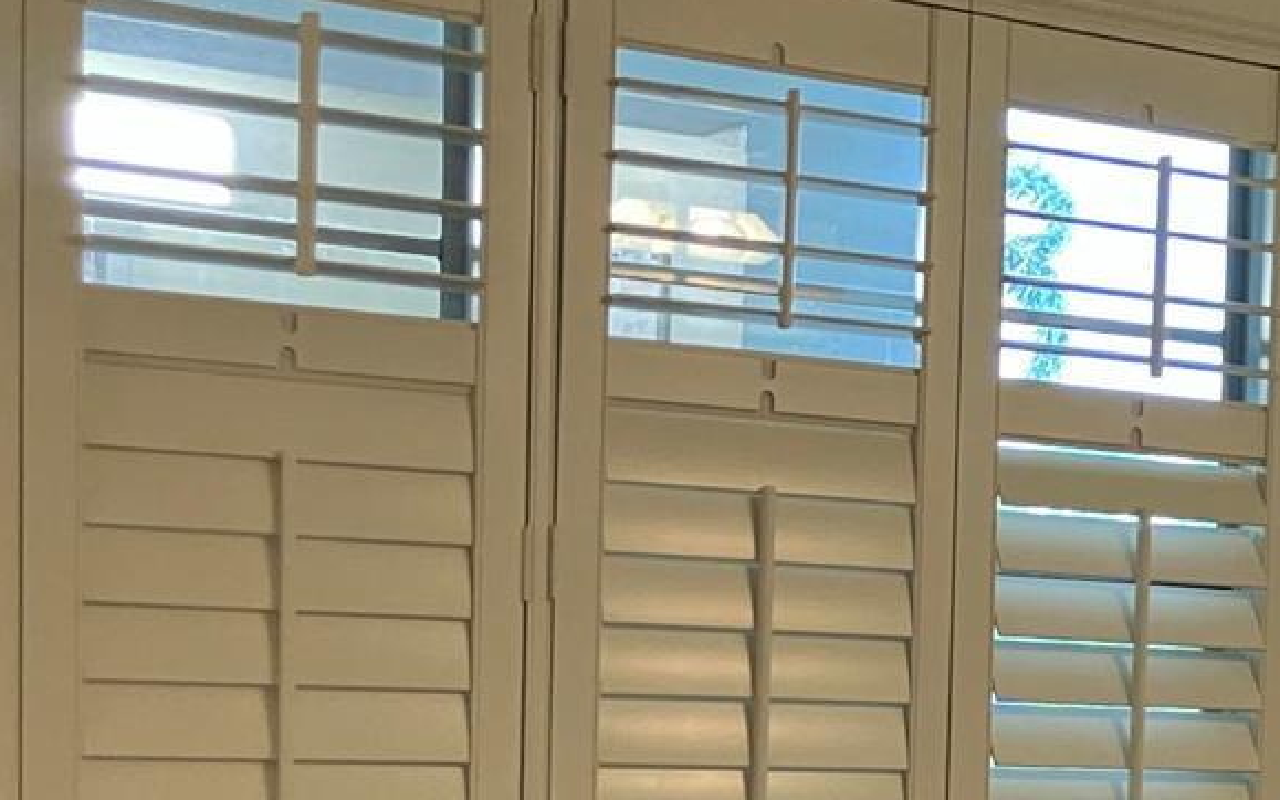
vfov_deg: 15.5
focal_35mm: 82
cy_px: 888
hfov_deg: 22.3
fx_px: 2861
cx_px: 1709
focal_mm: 3.99
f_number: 1.8
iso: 160
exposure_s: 1/60
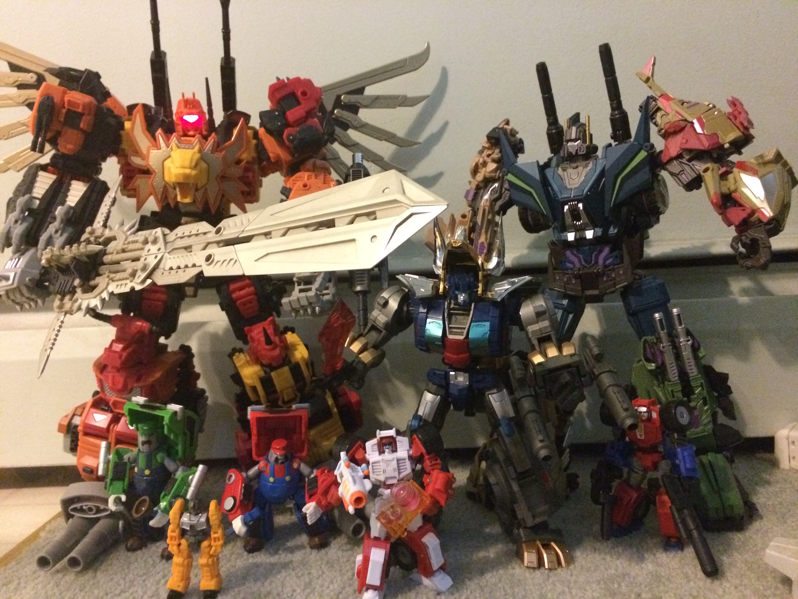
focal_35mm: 29
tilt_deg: -5.9
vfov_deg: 48.2
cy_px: 300
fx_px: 669
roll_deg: +4.0
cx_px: 399
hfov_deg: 61.7
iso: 1000
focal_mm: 4.15
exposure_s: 1/15
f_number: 2.2
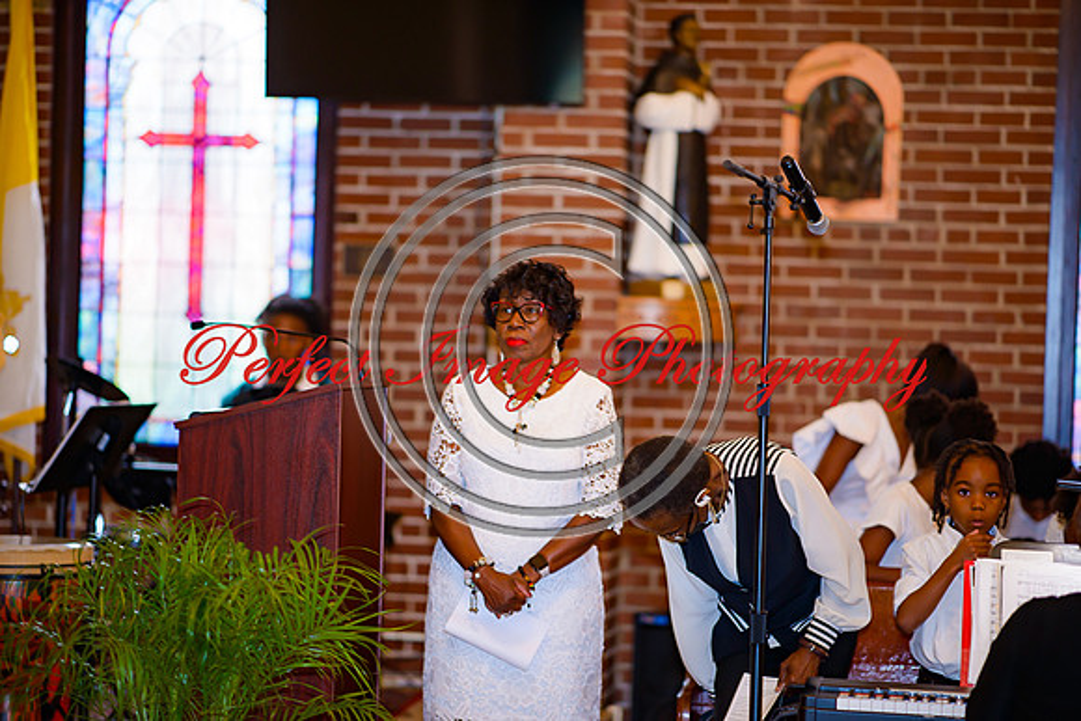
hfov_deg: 19.5
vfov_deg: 13.0
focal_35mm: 105
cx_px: 540
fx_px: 3154
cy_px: 360
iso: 250
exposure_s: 1/125
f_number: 1.4
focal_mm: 105
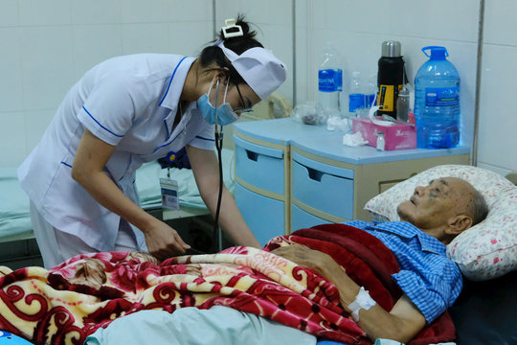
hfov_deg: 38.9
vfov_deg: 26.5
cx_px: 258
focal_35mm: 51
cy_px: 172
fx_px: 732
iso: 12800
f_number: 5.6
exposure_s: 1/340
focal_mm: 34.2
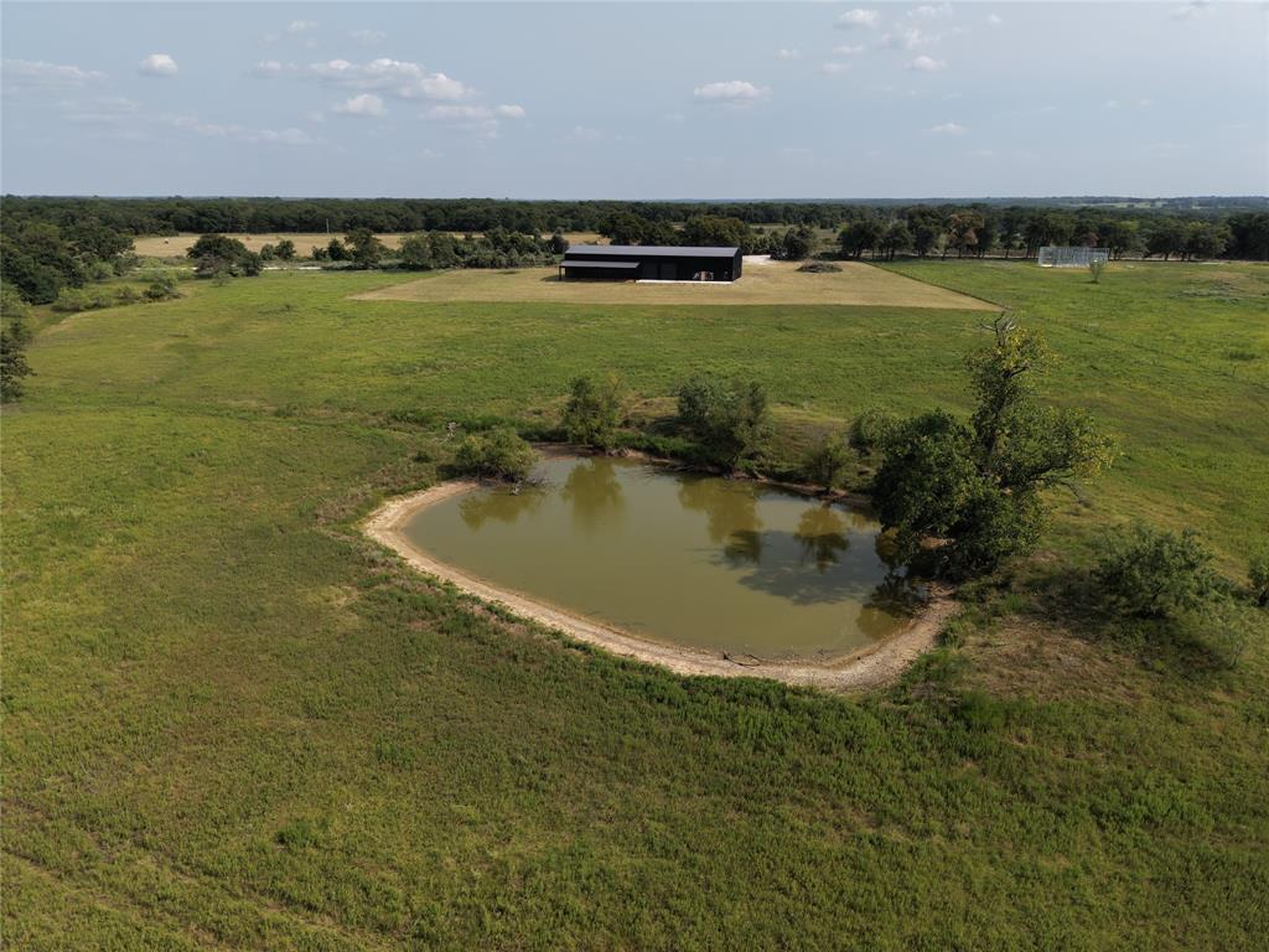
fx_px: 880
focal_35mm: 24
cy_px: 476
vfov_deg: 56.8
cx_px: 634
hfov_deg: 71.6
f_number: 1.8
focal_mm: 8.67
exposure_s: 1/5000
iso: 150
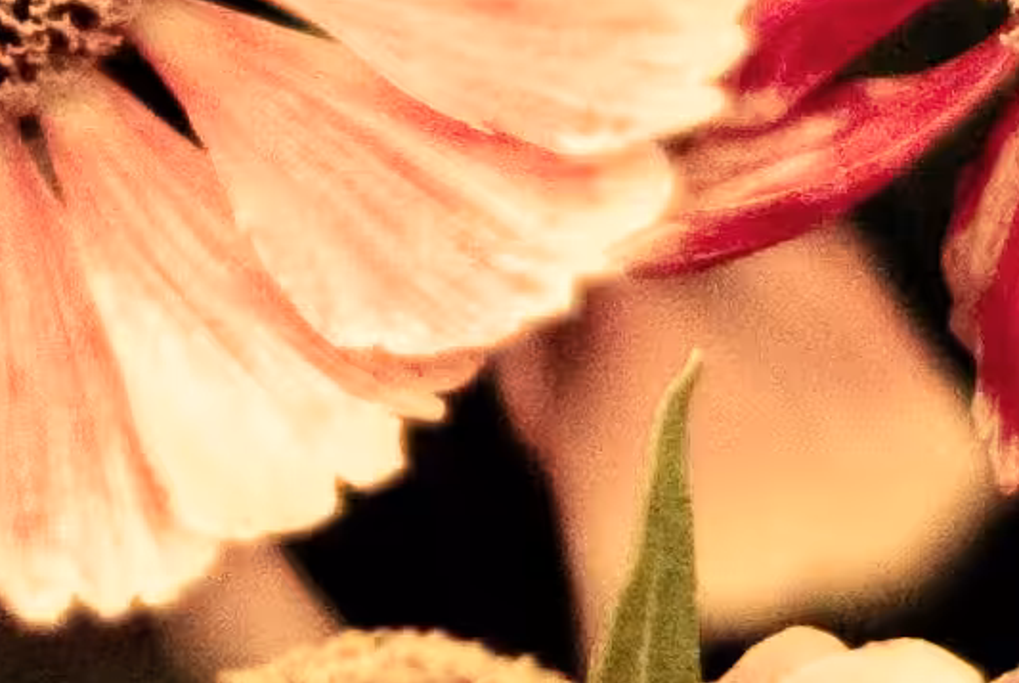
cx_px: -667
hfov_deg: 3.4
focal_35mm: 600
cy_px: -802
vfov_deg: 2.3
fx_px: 16996
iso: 200
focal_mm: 55
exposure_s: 1/2000
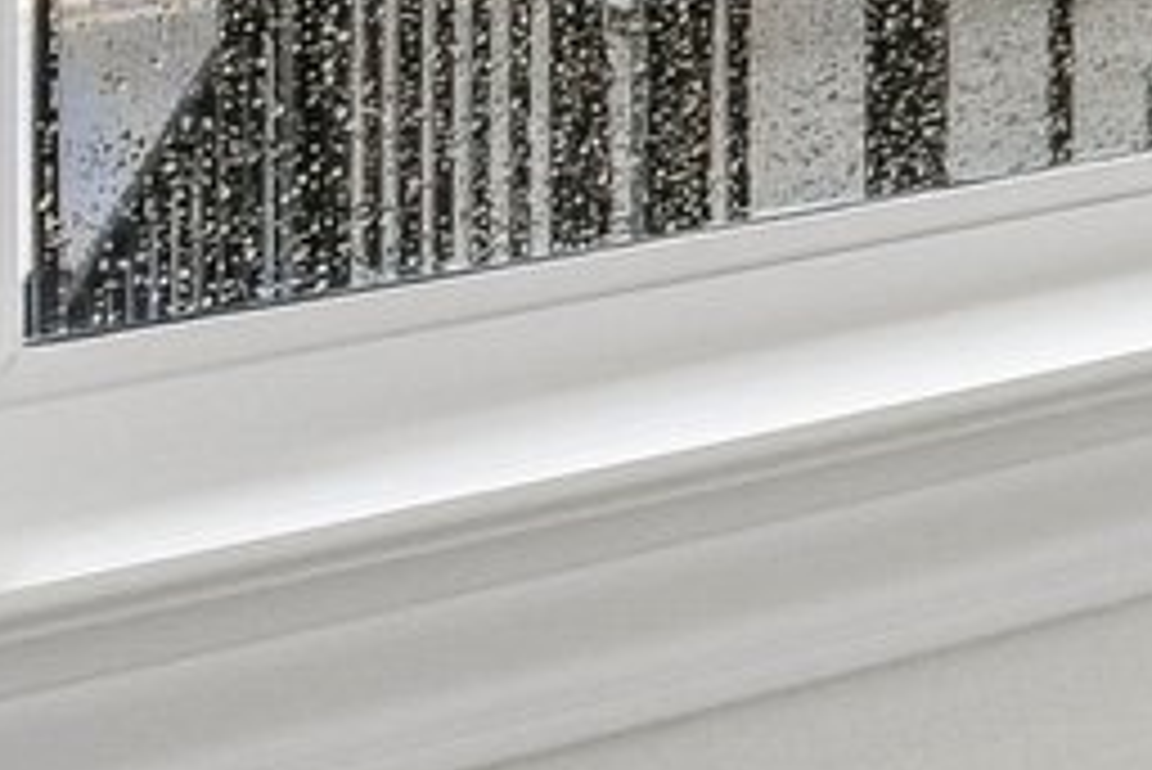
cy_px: -1083
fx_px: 3842
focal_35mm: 120
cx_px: 3766
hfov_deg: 10.2
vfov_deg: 10.0
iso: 400
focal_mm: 10
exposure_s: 1/60
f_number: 8
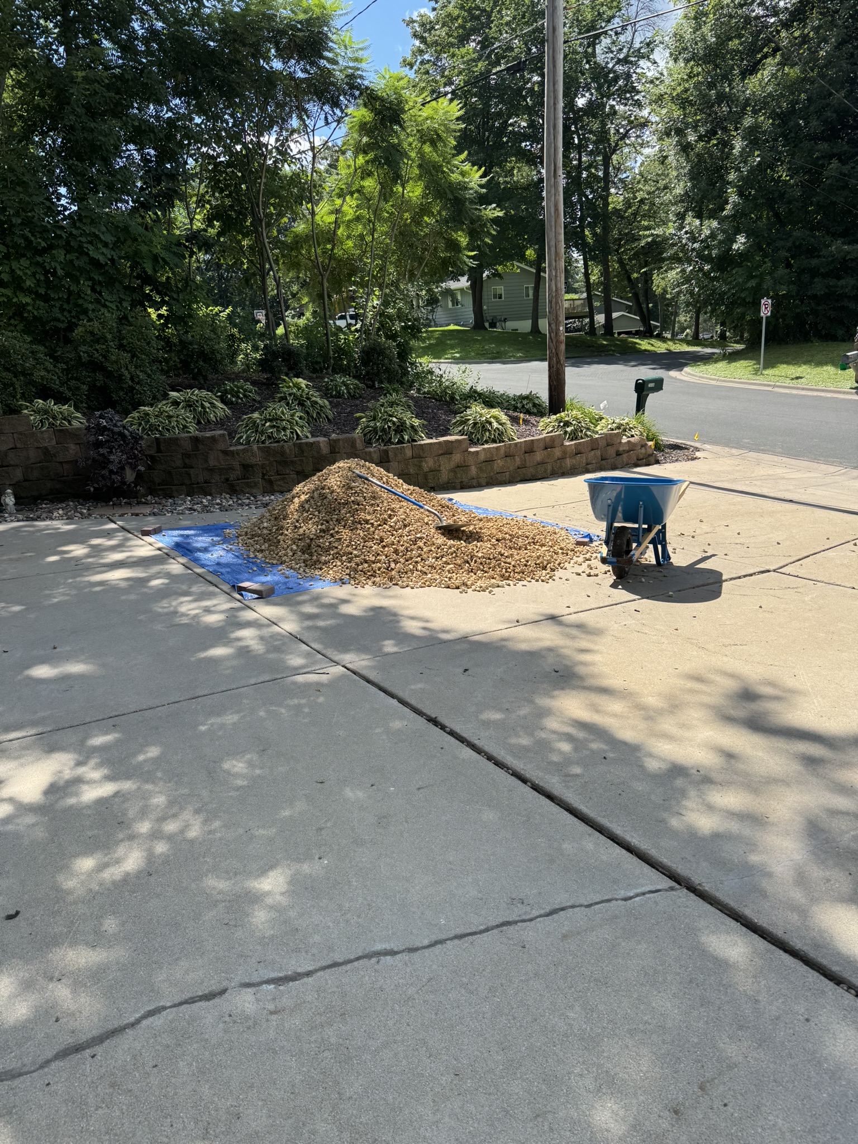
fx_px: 793
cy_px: 572
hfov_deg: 56.8
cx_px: 429
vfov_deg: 71.6
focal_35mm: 24
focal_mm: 6.76
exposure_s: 1/1456
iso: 80
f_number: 1.78
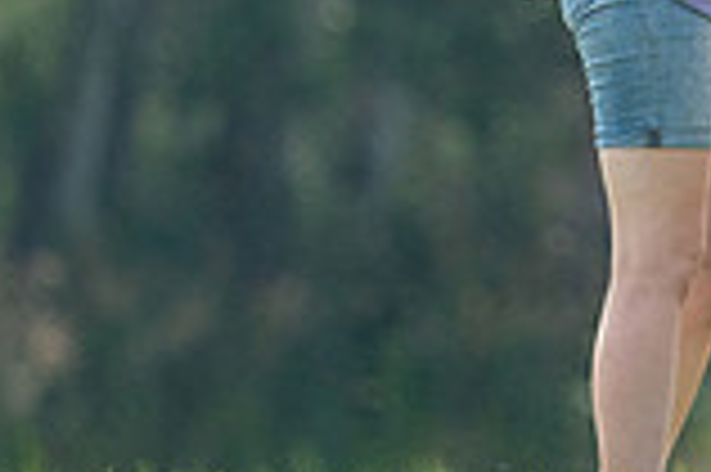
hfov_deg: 0.9
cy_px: -254
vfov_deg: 0.6
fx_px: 43424
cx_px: 886
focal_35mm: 2201
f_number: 6.3
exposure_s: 1/4000
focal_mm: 600
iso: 3200
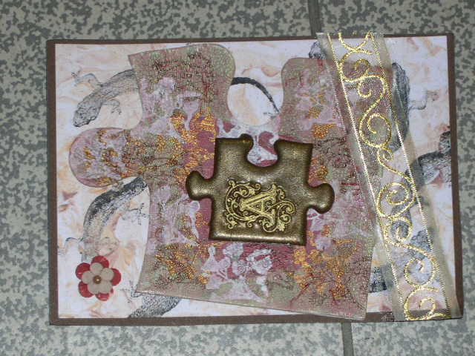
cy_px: 178
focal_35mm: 114
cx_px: 238
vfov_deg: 13.0
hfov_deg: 17.3
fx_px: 1564
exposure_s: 1/60
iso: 100
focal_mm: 33.6
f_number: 4.9
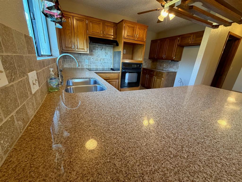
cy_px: 91
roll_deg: -3.6
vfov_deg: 85.7
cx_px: 121
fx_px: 98
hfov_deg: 102.1
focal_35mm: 14
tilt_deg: -19.0
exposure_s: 1/60
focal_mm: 2.22
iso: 400
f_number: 2.2
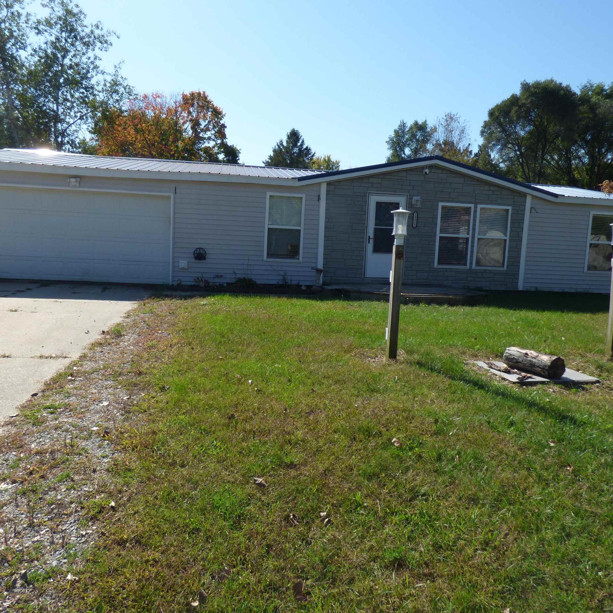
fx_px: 481
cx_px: 292
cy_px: 303
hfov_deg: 65.0
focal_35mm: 24
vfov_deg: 65.0
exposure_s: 1/1300
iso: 100
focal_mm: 3.58
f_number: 2.8
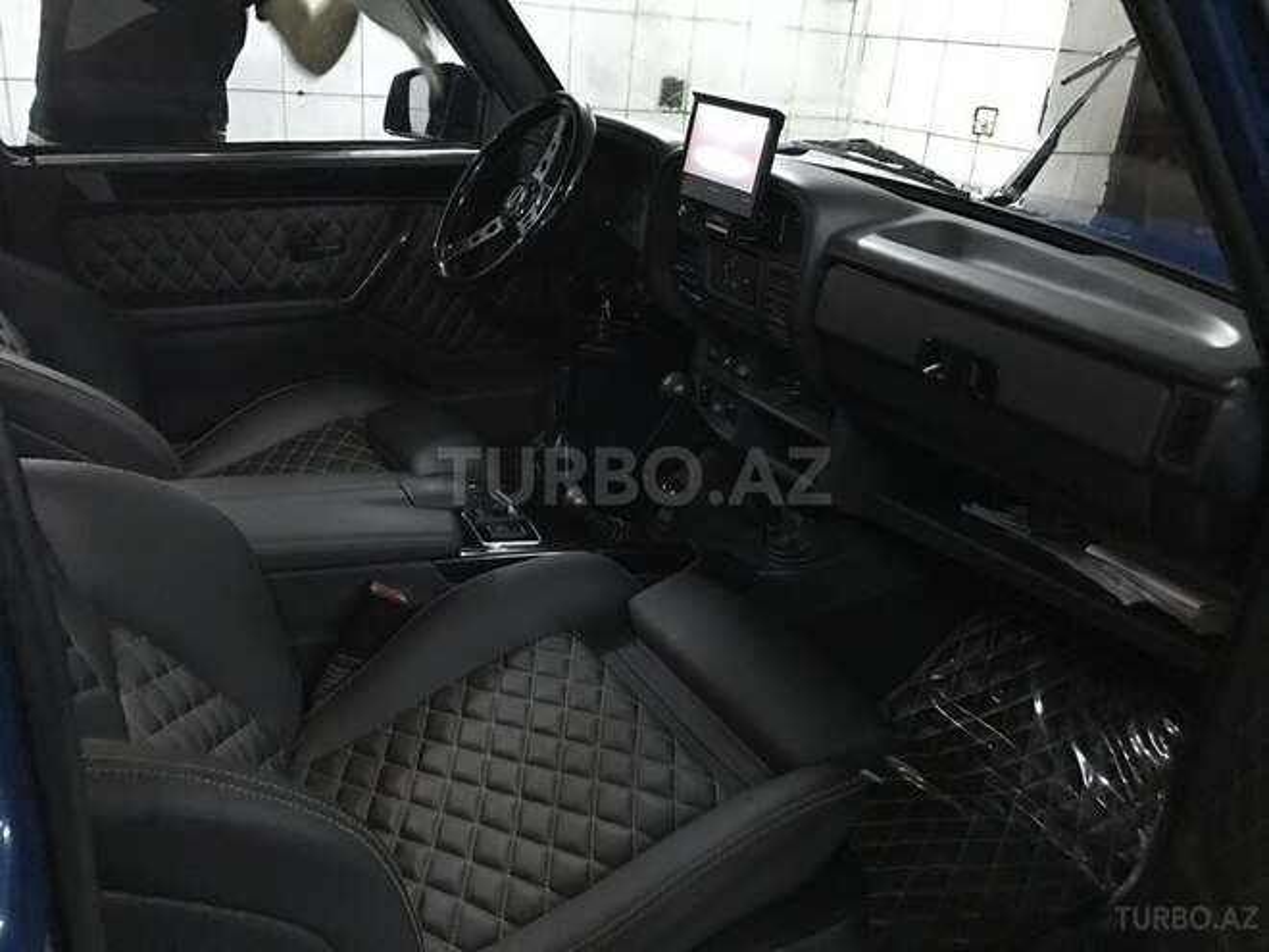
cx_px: 634
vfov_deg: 49.7
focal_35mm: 28
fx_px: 1026
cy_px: 476
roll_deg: -4.7
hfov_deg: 63.4
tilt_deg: -23.7
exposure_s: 1/4
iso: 100
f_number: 1.8
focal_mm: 3.99
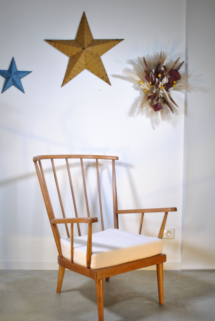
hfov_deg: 35.1
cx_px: 102
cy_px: 175
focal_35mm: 38
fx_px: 339
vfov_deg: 50.6
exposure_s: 1/25
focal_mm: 20
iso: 100
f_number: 4
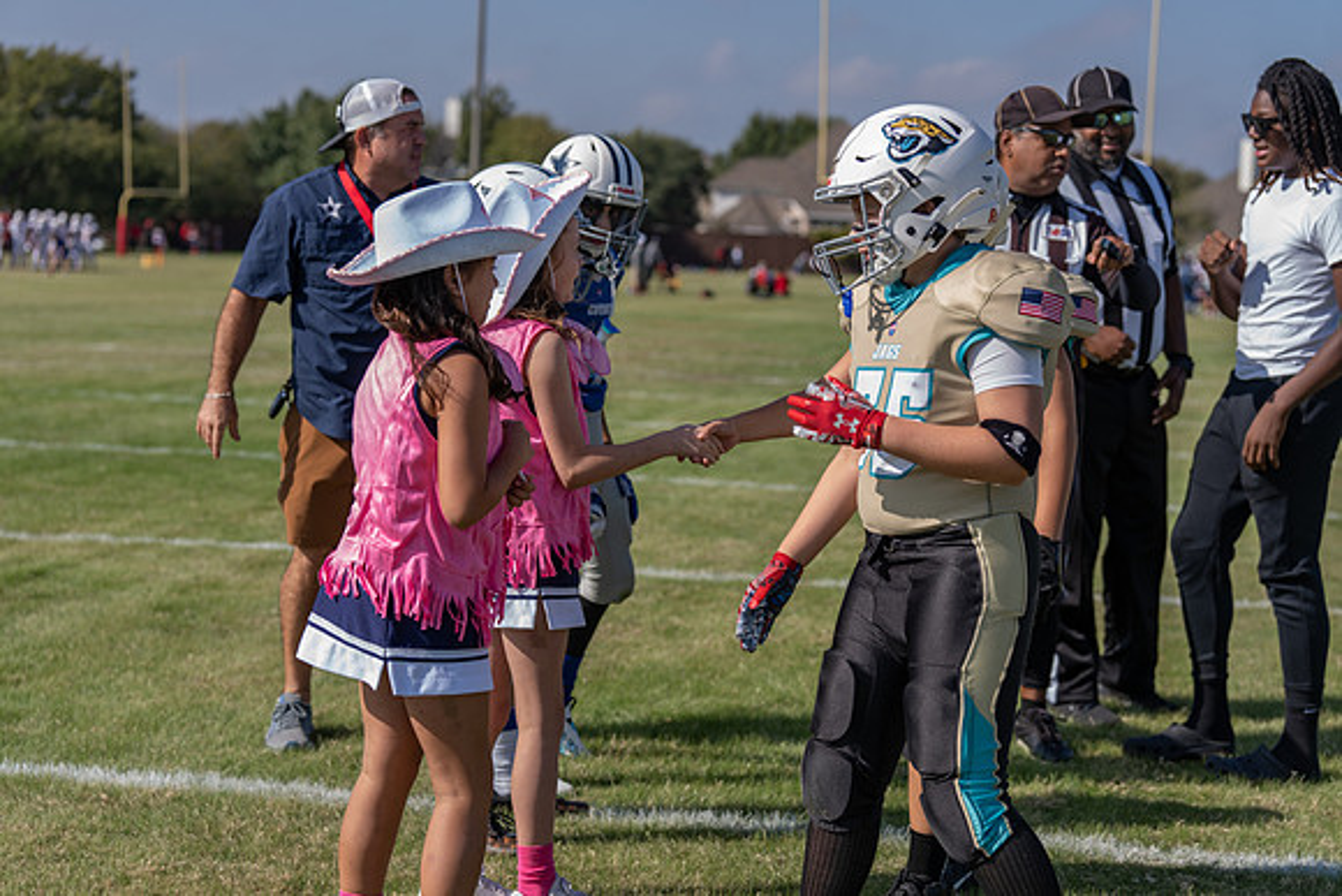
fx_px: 2610
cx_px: 671
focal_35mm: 70
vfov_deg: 19.5
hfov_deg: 28.8
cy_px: 448
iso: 80
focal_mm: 70
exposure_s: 1/1000
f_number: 3.5
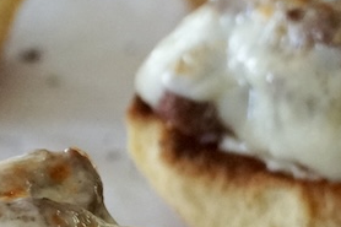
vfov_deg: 4.1
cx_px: -1
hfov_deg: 6.1
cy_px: 230
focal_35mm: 338
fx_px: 3202
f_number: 5
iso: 3200
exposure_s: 1/80
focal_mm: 49
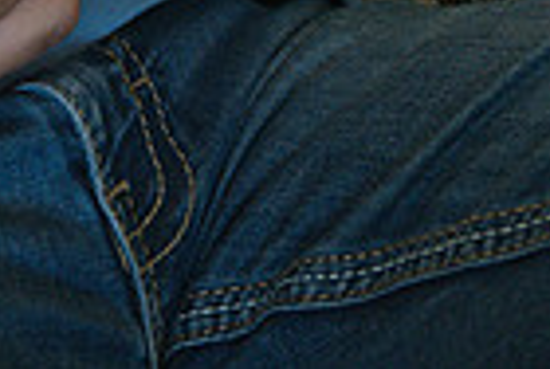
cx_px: -104
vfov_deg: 6.7
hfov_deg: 10.8
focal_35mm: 186
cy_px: -762
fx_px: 2848
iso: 1600
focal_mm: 45
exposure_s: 1/320
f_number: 4
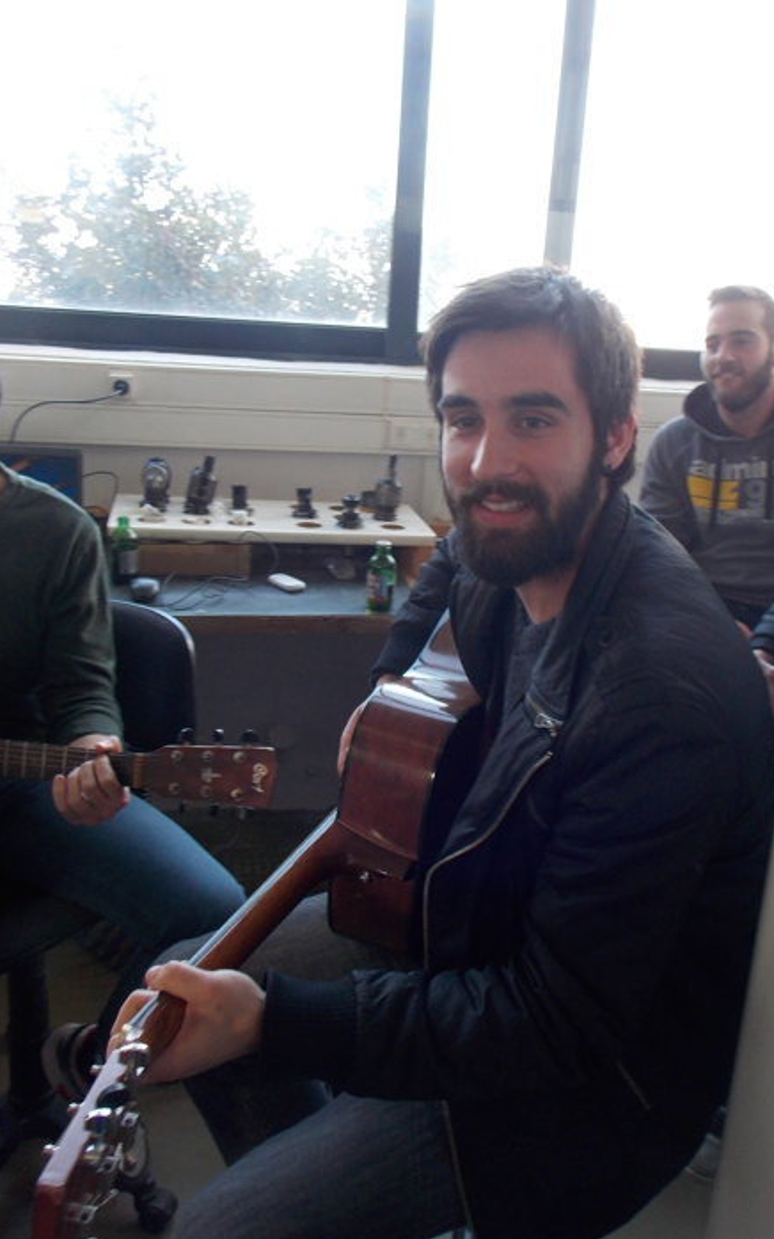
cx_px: 438
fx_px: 1114
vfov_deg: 58.2
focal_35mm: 33
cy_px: 615
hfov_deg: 38.2
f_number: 3.1
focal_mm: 4
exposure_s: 1/30
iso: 80
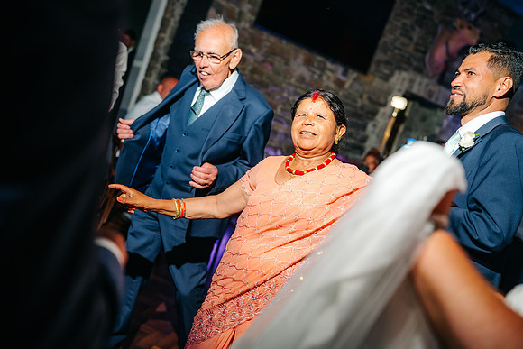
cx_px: 262
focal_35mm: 35
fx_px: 509
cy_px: 174
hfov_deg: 54.4
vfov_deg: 37.9
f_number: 2
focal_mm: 35
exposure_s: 1/200
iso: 400
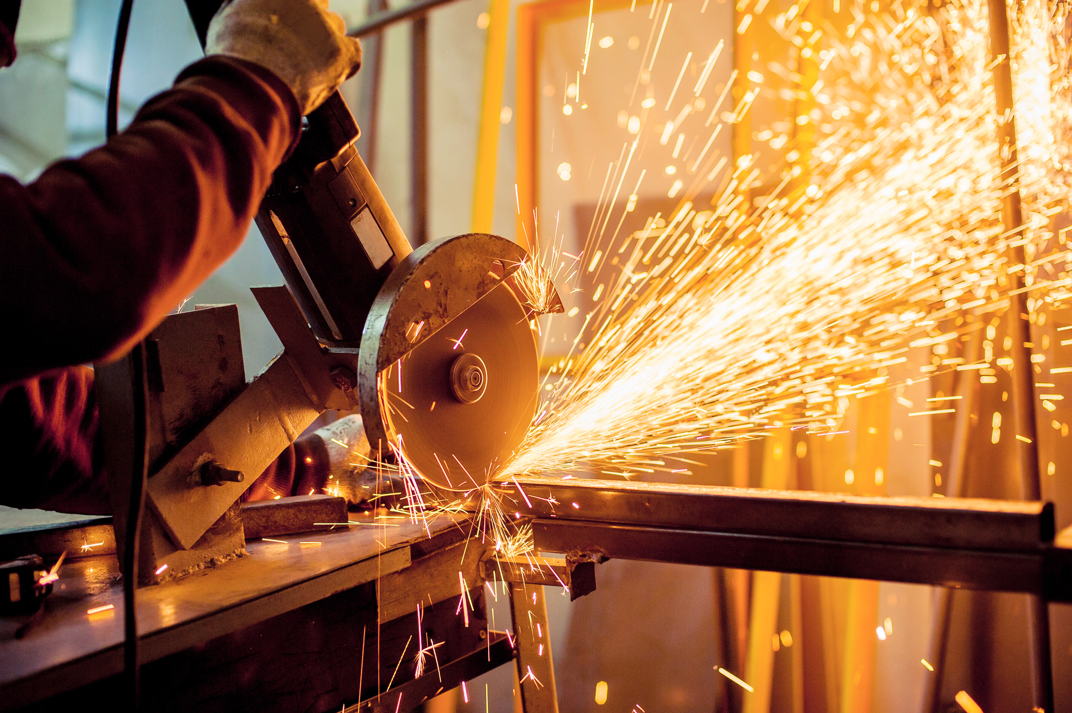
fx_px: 1488
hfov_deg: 39.6
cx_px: 536
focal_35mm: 50
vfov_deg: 27.0
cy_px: 356
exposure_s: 1/125
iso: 200
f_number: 2.8
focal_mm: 50
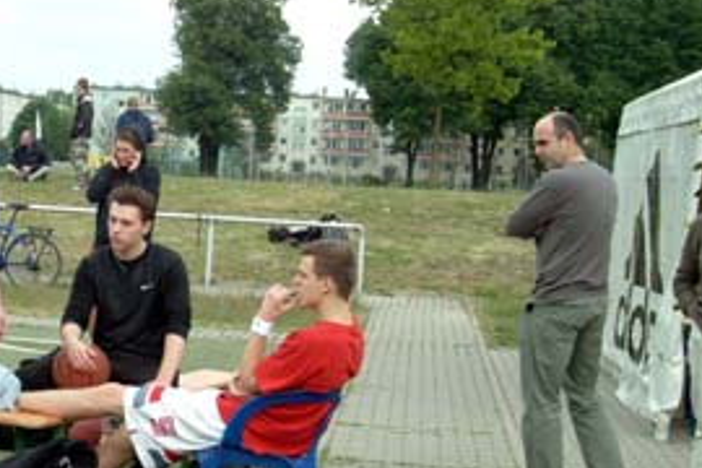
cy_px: 289
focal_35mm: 90
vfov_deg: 15.2
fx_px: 1755
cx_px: 122
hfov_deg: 22.3
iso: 400
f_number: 8
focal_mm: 36
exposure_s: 1/250
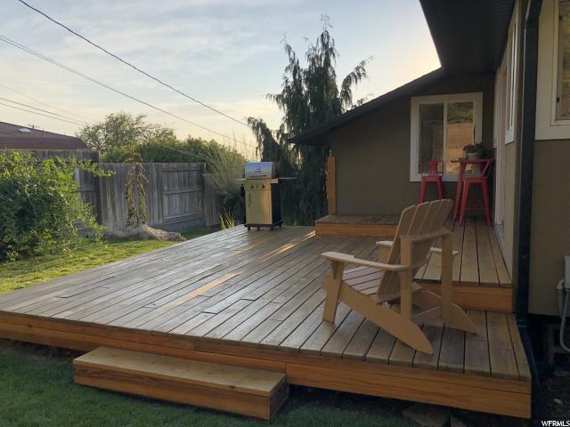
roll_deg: +1.5
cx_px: 285
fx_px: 461
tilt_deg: -6.1
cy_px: 214
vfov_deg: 49.7
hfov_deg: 63.4
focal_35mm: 28
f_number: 1.8
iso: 20
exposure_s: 1/1263
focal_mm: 4
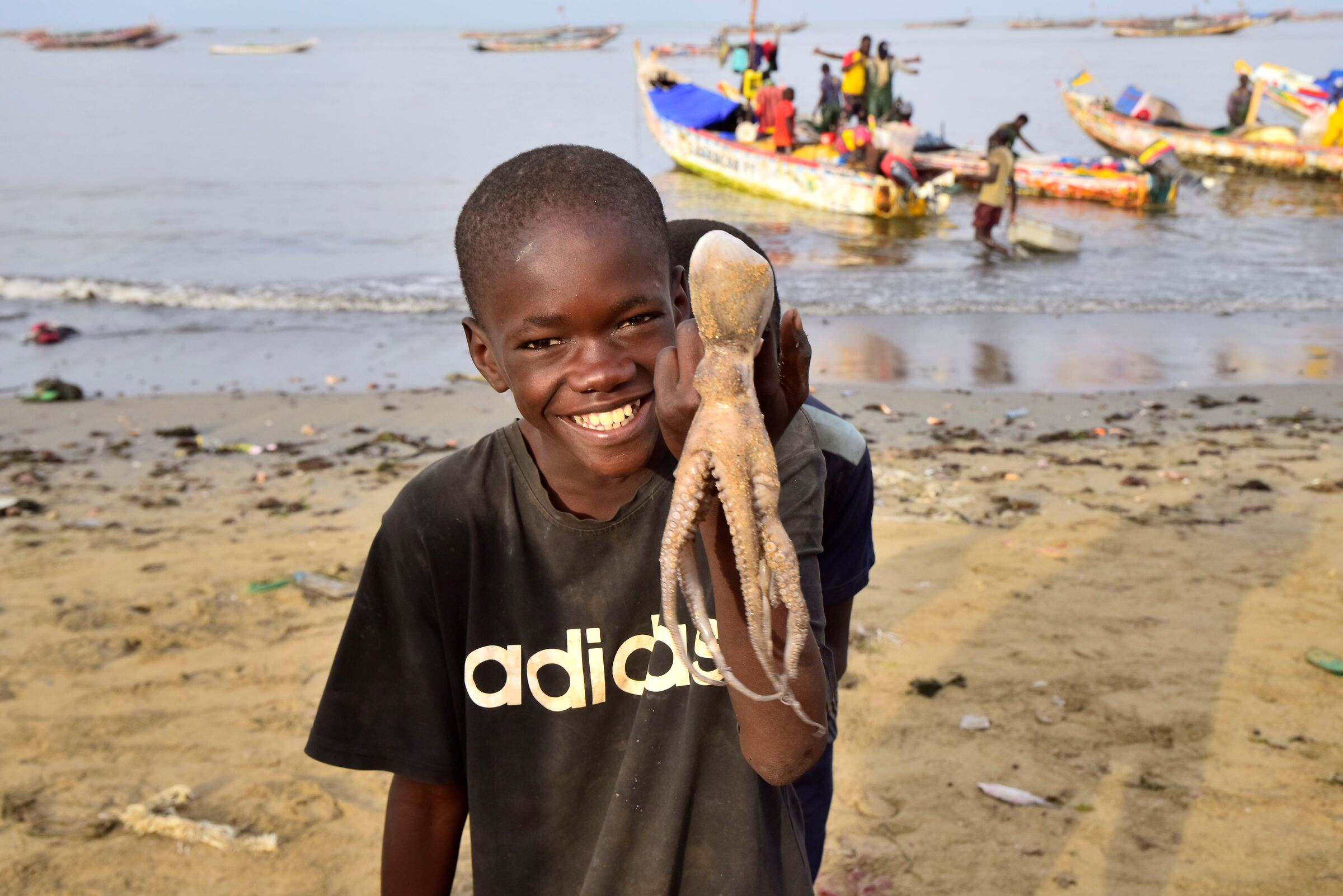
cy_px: 448
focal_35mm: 35
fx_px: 1306
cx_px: 672
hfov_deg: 54.4
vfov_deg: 37.9
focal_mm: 35
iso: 400
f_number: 9
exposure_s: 1/320
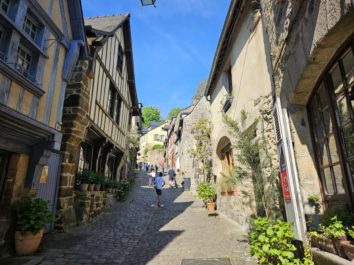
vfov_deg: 58.9
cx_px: 177
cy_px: 132
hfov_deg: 73.9
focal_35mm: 23
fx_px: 235
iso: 25
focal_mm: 5.4
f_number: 1.8
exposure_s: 1/984
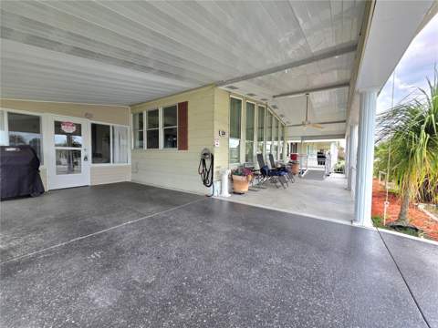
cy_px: 164
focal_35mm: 13
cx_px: 219
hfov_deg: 106.2
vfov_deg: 89.9
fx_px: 164
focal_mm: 2.2
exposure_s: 1/714
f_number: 1.9
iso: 40
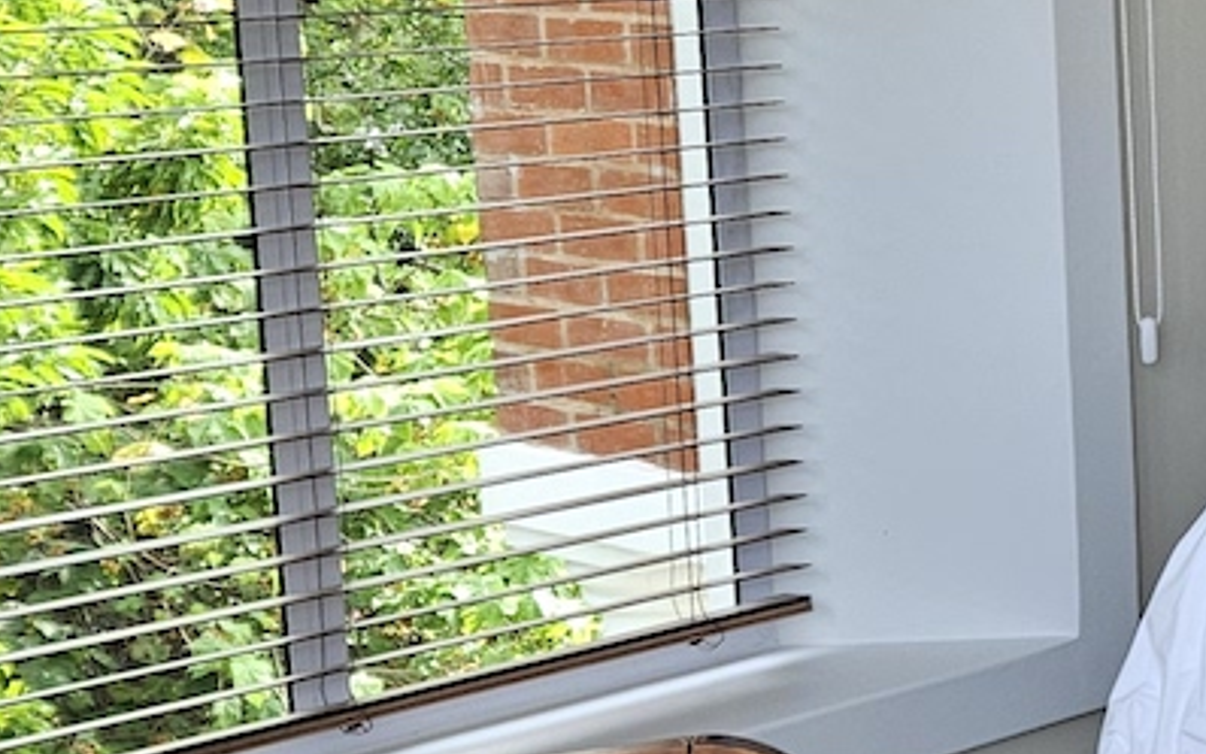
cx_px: 1797
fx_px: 3222
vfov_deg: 13.3
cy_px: 276
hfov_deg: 18.8
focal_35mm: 98
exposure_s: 1/180
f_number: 1.8
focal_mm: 5.4
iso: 80
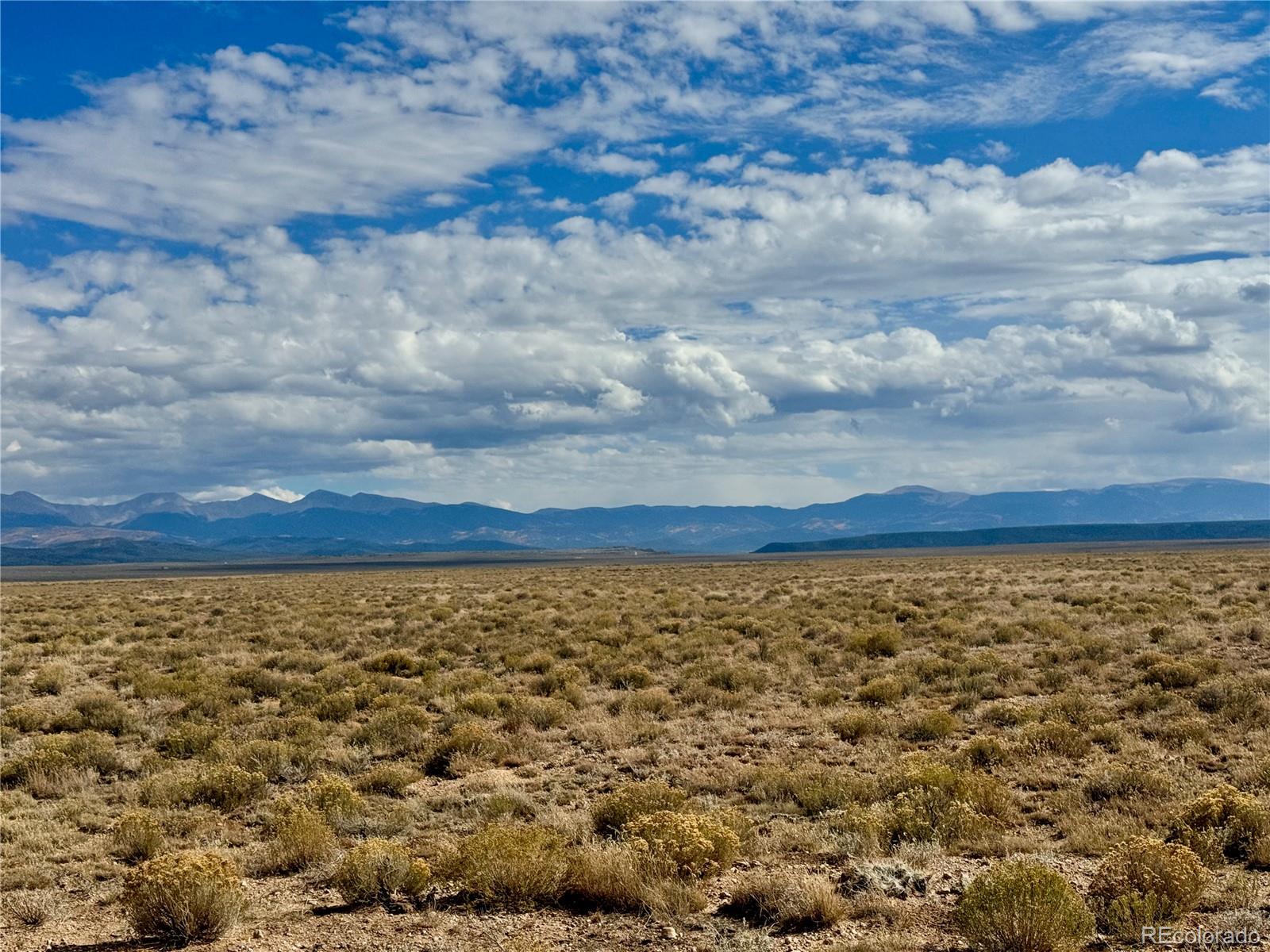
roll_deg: +1.6
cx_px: 635
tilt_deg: +2.3
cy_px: 476
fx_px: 1761
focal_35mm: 48
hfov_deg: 39.7
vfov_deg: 30.3
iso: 80
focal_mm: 6.76
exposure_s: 1/12500
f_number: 1.78
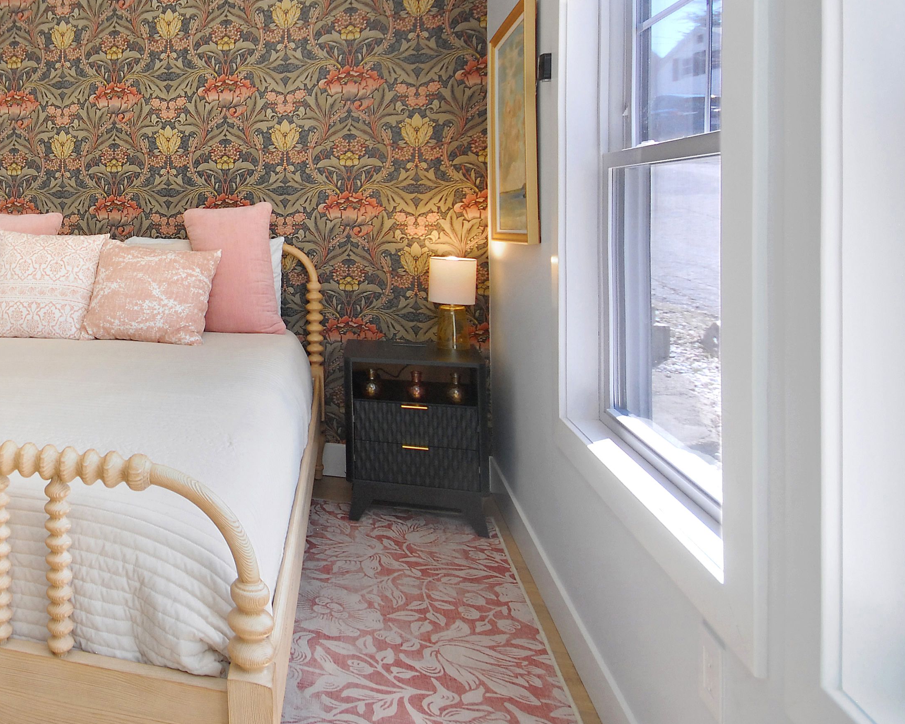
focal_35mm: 25
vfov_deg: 55.8
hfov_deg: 59.1
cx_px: 108
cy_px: 250
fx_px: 670
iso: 640
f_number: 5
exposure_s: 1/60
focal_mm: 10
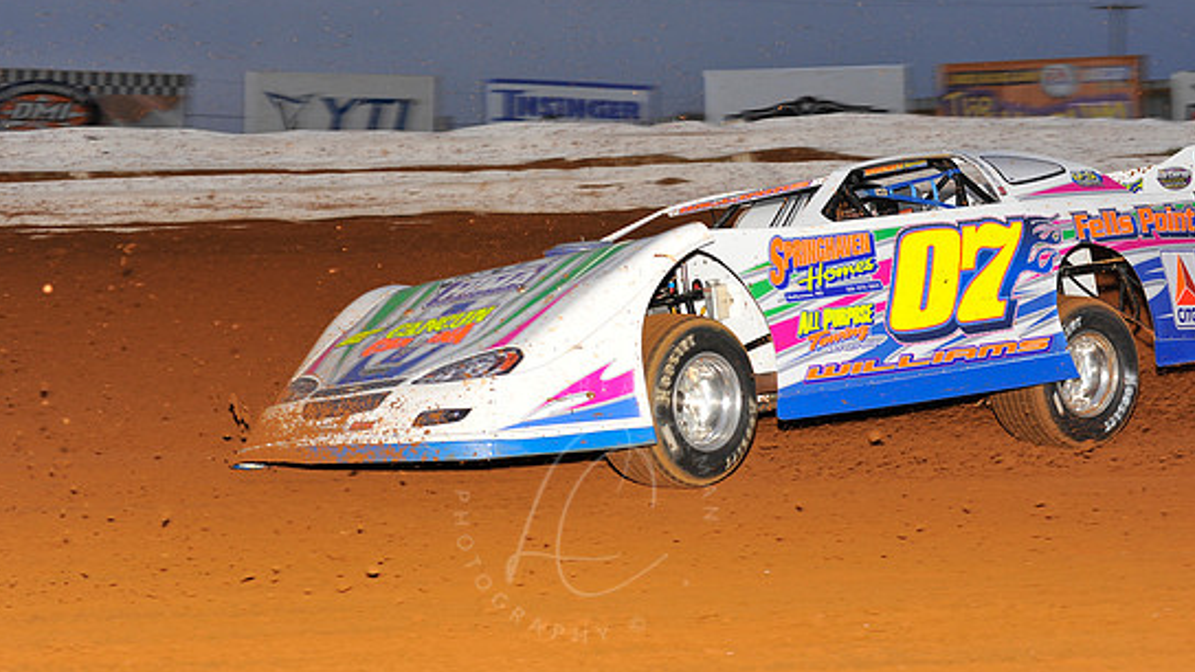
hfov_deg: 22.2
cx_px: 584
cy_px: 307
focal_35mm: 96
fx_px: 3042
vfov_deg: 12.6
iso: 500
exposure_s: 1/250
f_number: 5.6
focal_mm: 86
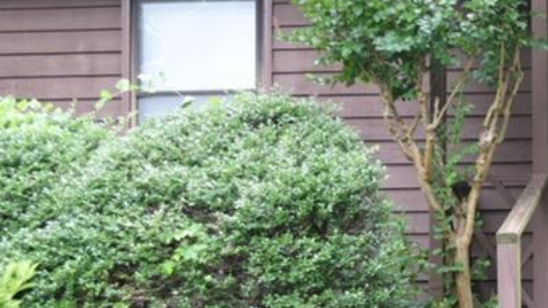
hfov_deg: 21.0
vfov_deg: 12.3
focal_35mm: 98
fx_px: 1428
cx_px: 549
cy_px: 173
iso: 400
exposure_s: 1/100
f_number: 5
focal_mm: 25
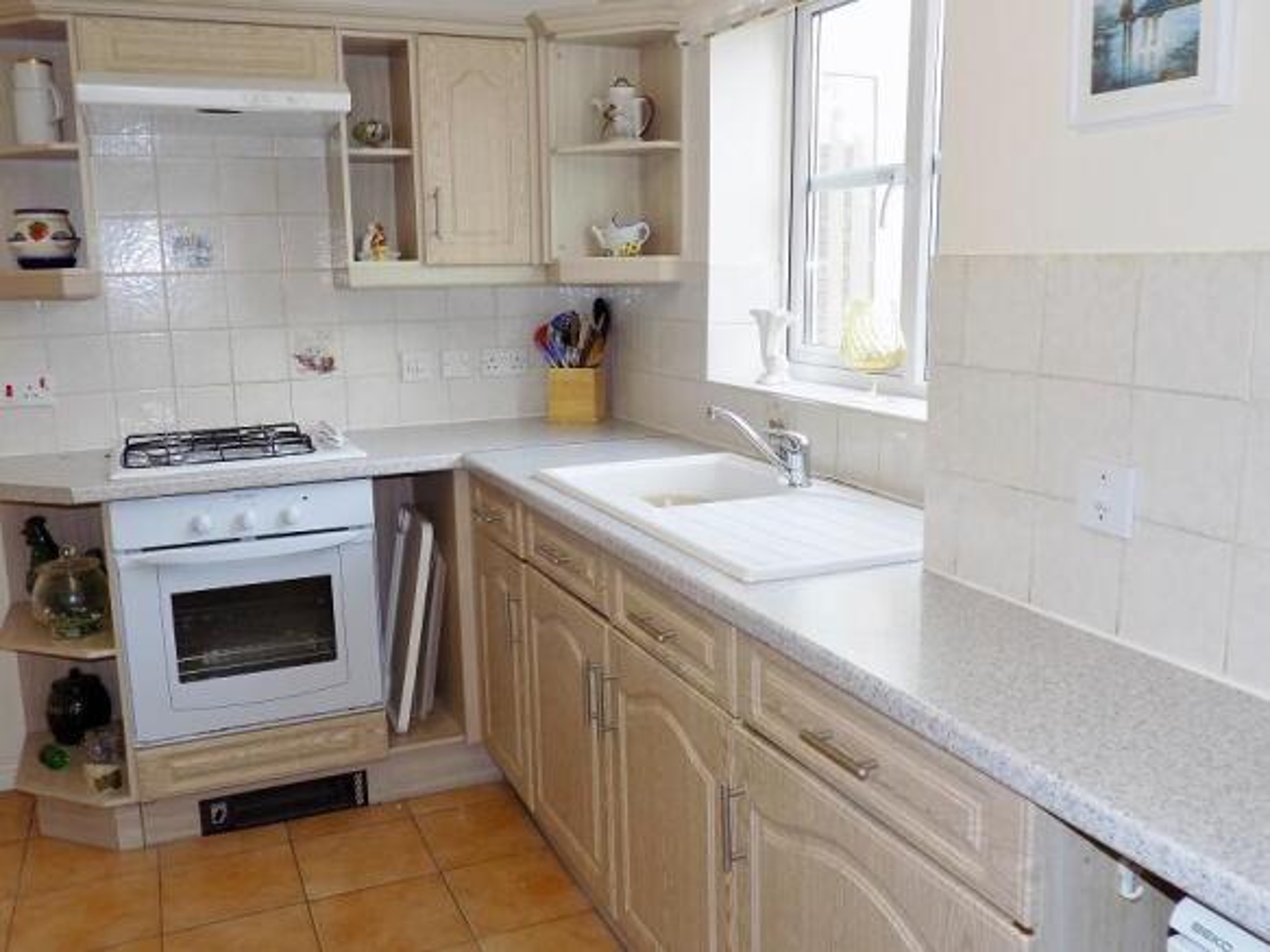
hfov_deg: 60.0
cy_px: 476
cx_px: 635
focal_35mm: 30
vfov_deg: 46.8
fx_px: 1100
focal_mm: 5.3
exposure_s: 1/30
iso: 100
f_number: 3.3
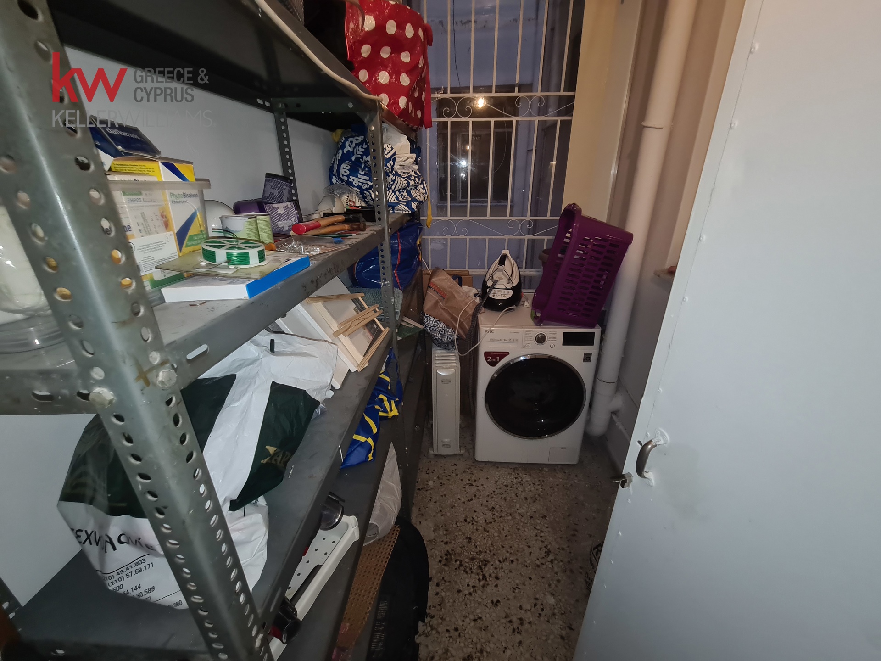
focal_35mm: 13
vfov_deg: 89.9
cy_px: 330
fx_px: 331
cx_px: 440
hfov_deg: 106.2
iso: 200
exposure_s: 1/50
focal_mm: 2.2
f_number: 2.2
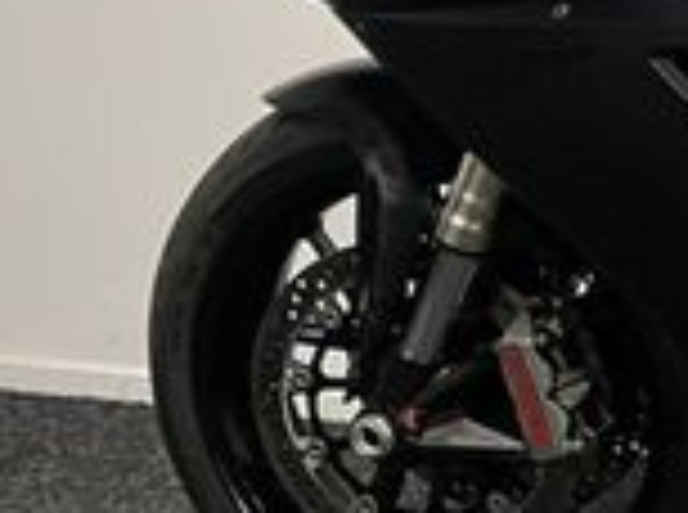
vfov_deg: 13.4
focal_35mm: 109
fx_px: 2161
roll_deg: -1.3
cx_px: 1398
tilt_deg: -10.5
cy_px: 86
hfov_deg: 14.7
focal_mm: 5.1
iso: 100
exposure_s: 1/50
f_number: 1.6
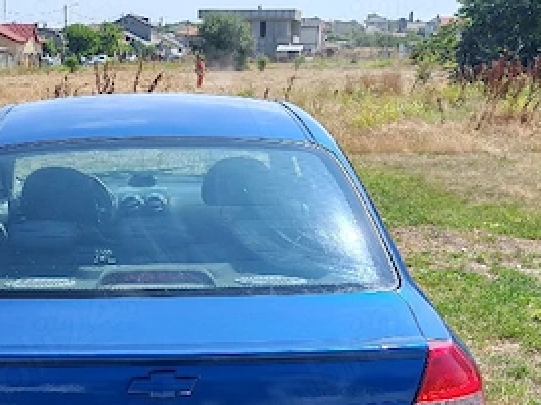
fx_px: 952
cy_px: 354
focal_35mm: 61
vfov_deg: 23.4
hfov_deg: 31.2
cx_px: 138
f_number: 1.95
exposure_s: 1/2500
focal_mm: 5.52
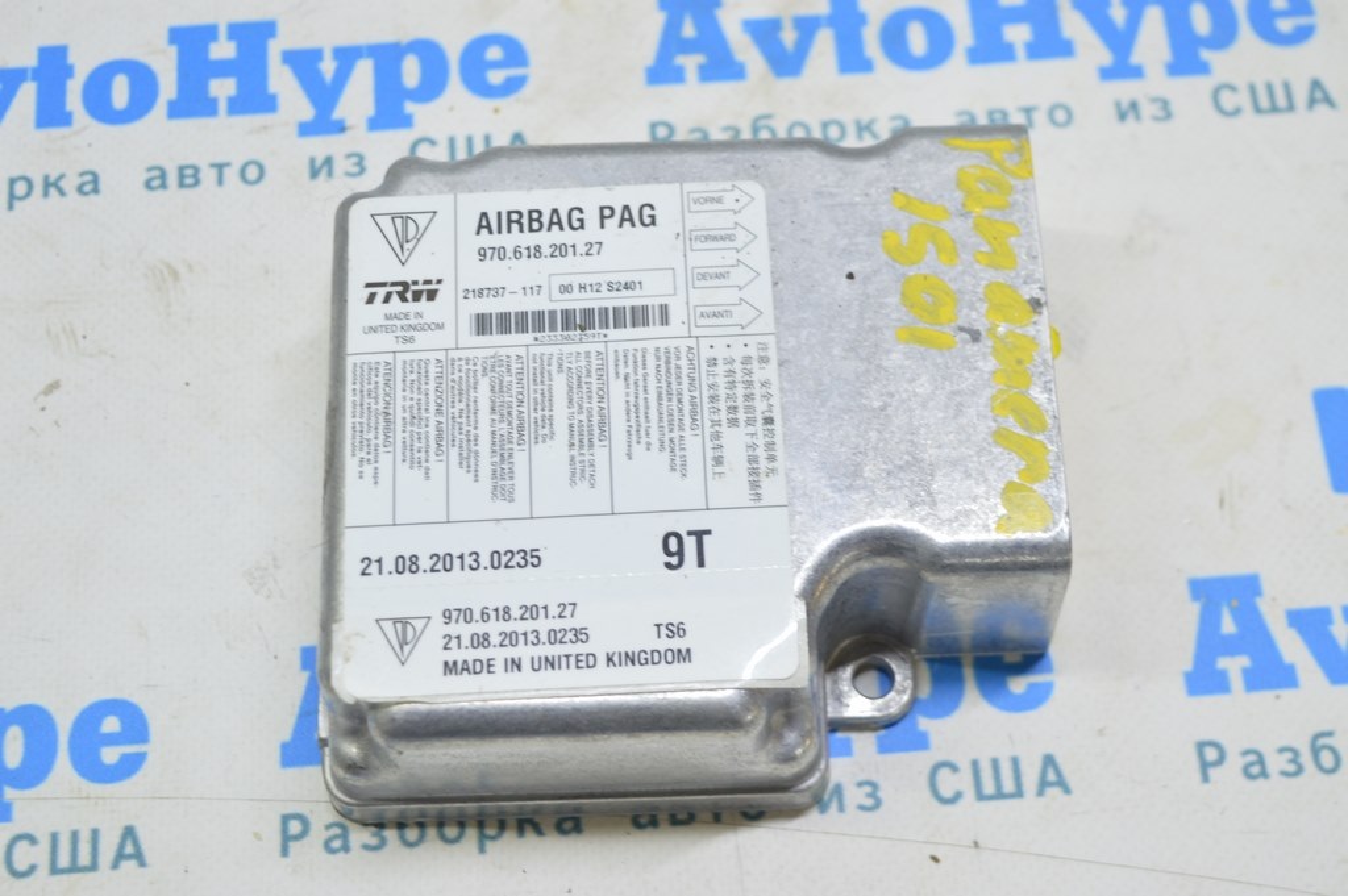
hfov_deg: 33.4
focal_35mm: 60
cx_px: 674
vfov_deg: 22.6
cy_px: 448
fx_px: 2245
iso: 400
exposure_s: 1/20
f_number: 5.6
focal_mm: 40
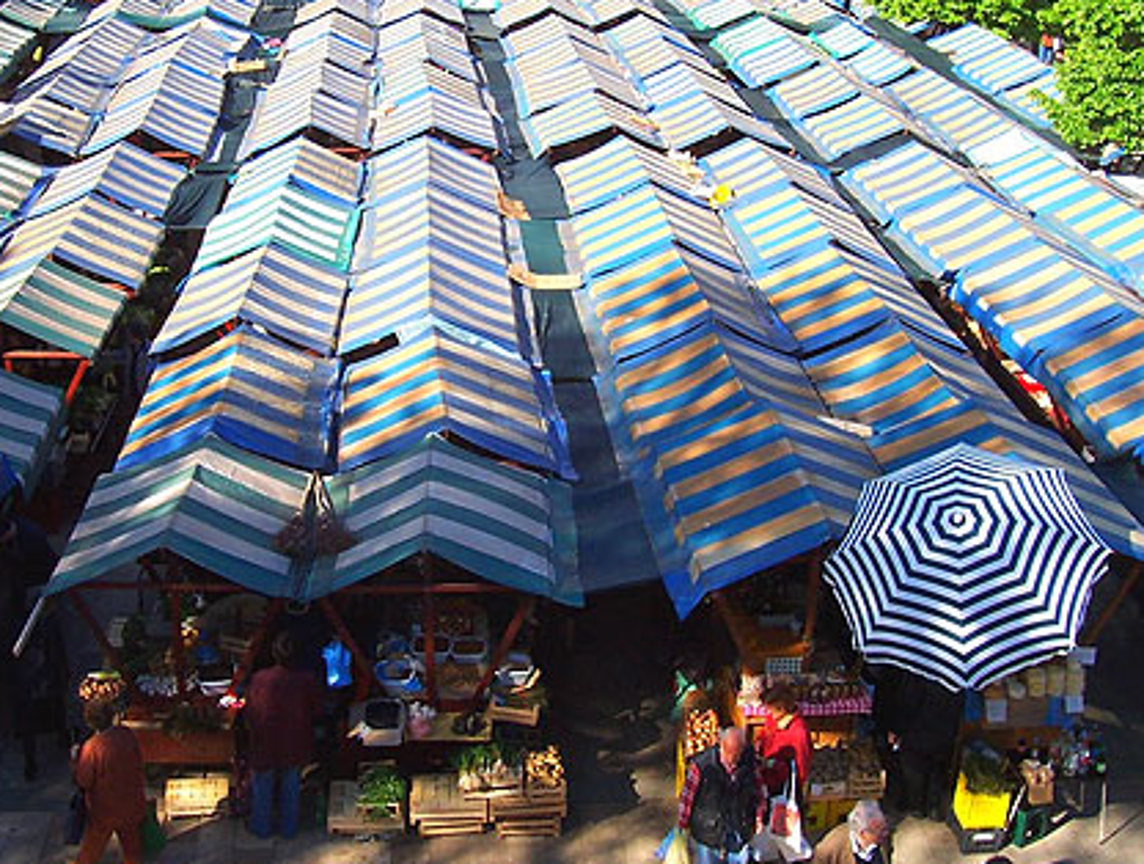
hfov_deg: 46.7
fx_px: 1325
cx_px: 578
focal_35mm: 40
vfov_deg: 36.1
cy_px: 425
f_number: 5.6
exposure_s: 1/250
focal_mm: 5.6
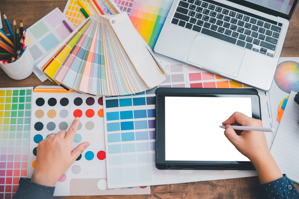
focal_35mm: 50
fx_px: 415
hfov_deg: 39.6
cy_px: 100
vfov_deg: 27.0
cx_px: 150
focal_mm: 50
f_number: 2.8
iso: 100
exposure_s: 1/125
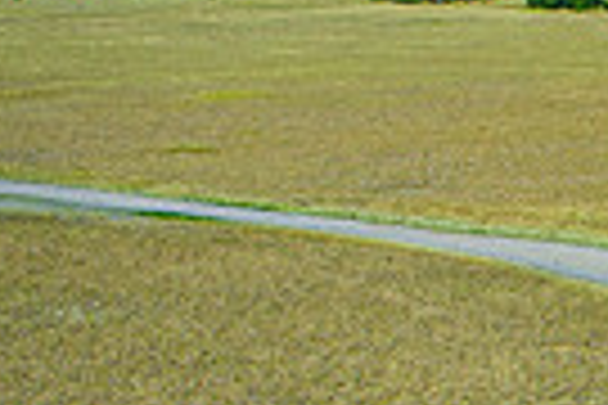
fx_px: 1739
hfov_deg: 15.8
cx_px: 1198
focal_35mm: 103
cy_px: 657
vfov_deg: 12.5
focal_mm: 24
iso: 250
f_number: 4
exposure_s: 1/1600
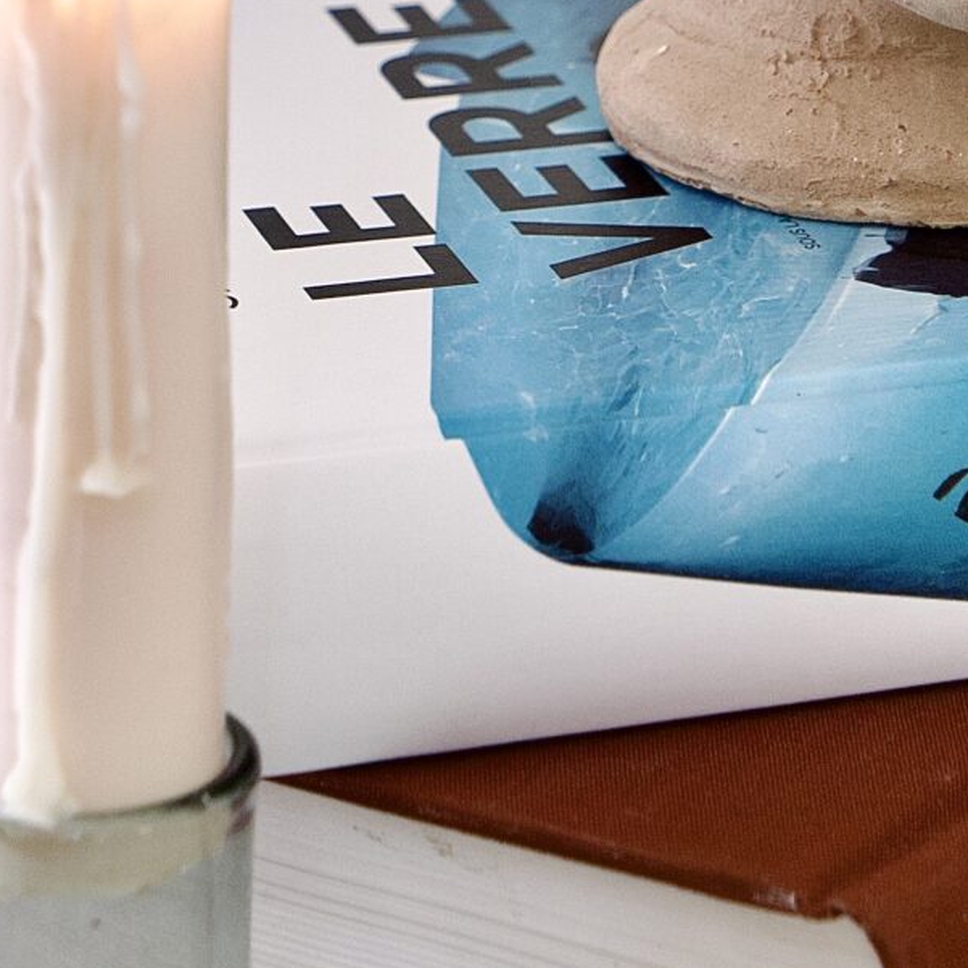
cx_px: 1013
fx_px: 6865
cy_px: -480
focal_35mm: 217
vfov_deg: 7.9
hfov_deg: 8.0
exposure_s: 1/100
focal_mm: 36
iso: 200
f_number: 3.9
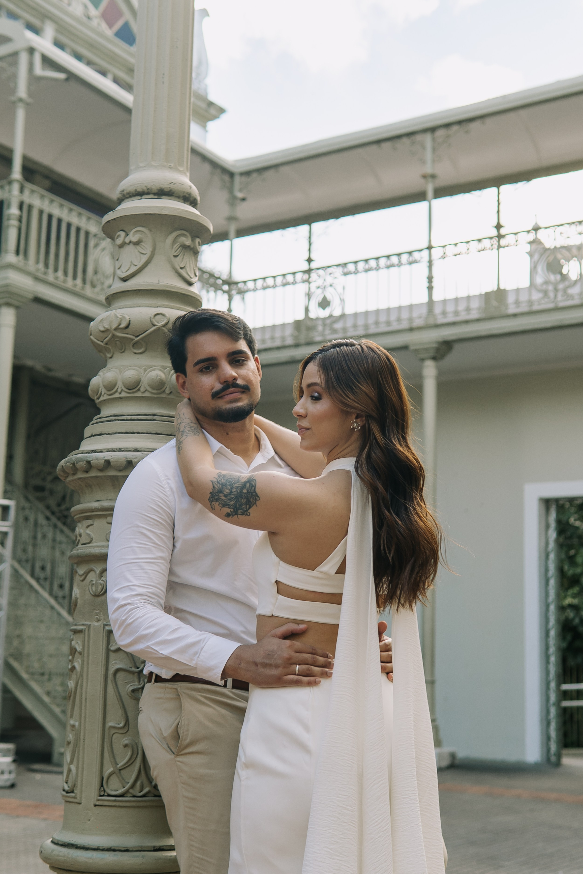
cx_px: 285
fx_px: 1190
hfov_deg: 27.5
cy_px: 443
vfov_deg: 40.3
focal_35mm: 49
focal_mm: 30
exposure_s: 1/250
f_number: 2.5
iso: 100
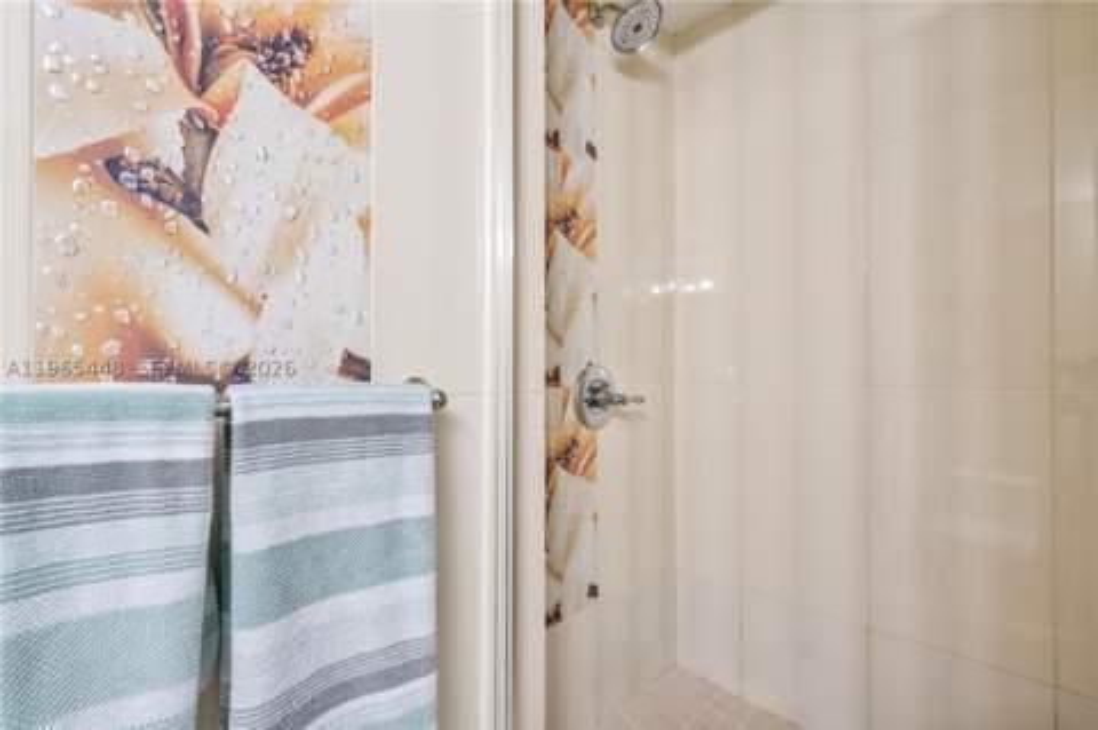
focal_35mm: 16
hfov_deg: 96.8
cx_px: 549
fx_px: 487
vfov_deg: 73.6
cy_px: 365
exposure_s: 1/10
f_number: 8
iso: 400
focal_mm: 16
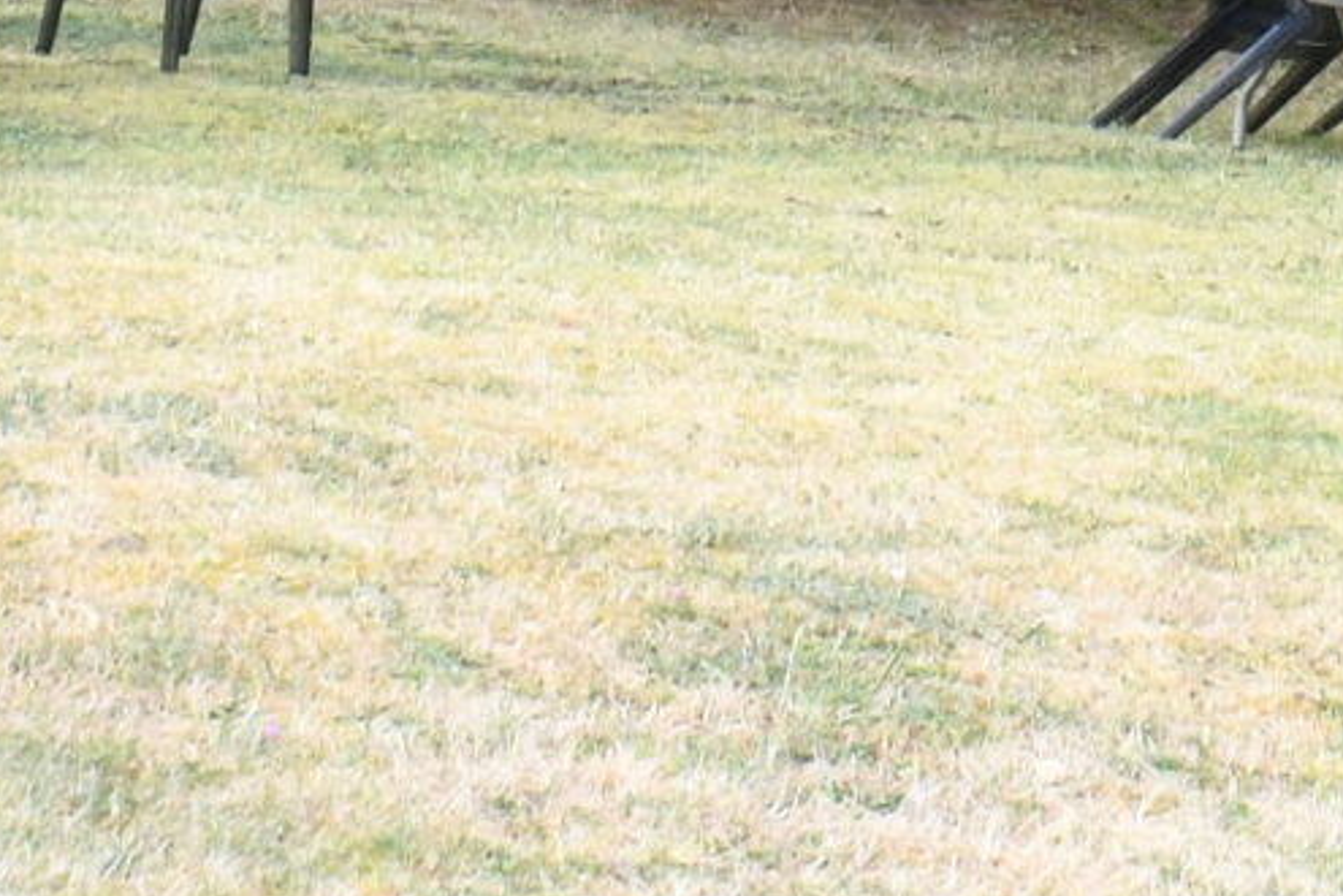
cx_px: 2195
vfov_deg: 7.2
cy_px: -774
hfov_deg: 10.6
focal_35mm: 186
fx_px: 6938
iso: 1250
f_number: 8
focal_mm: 24
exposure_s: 1/125
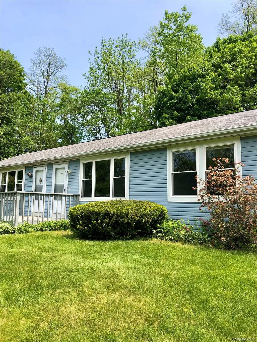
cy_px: 171
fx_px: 277
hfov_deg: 49.8
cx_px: 128
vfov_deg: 63.4
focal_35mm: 28
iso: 20
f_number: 1.8
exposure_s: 1/1056
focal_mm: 3.99
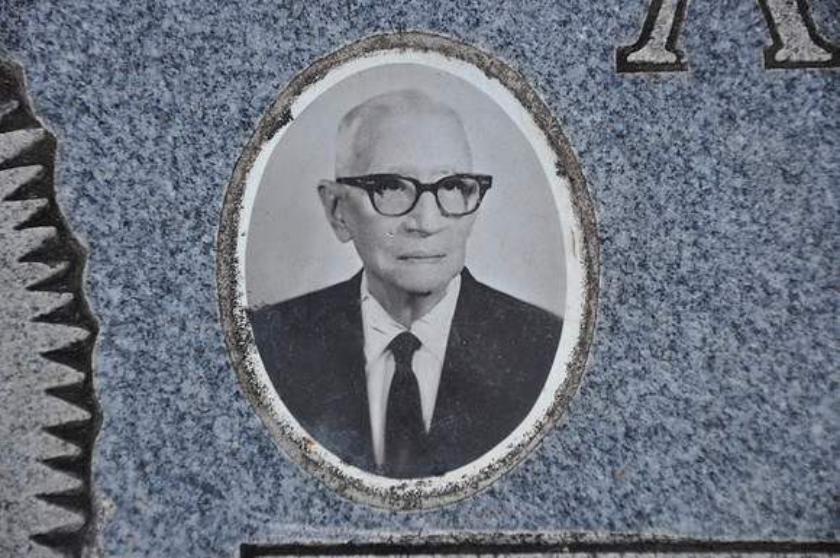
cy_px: 279
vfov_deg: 8.7
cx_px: 420
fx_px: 3670
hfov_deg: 13.1
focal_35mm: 158
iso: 400
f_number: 5.6
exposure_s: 1/125
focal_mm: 105
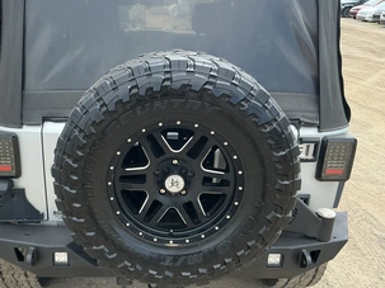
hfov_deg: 49.6
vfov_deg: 38.5
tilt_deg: -21.4
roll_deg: -2.0
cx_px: 142
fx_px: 411
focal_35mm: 37
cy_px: 175
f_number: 1.8
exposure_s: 1/432
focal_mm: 3
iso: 25
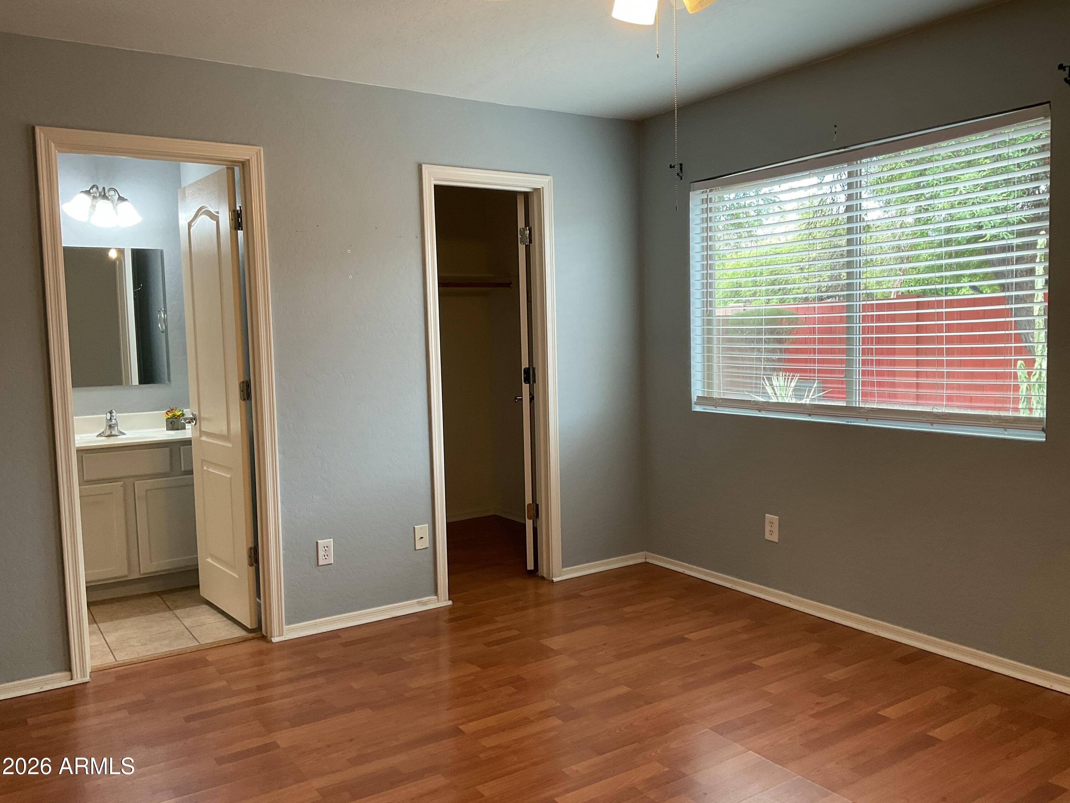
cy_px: 402
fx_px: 896
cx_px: 535
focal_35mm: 29
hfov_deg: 61.7
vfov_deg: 48.2
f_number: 1.8
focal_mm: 3
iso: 50
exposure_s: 1/60
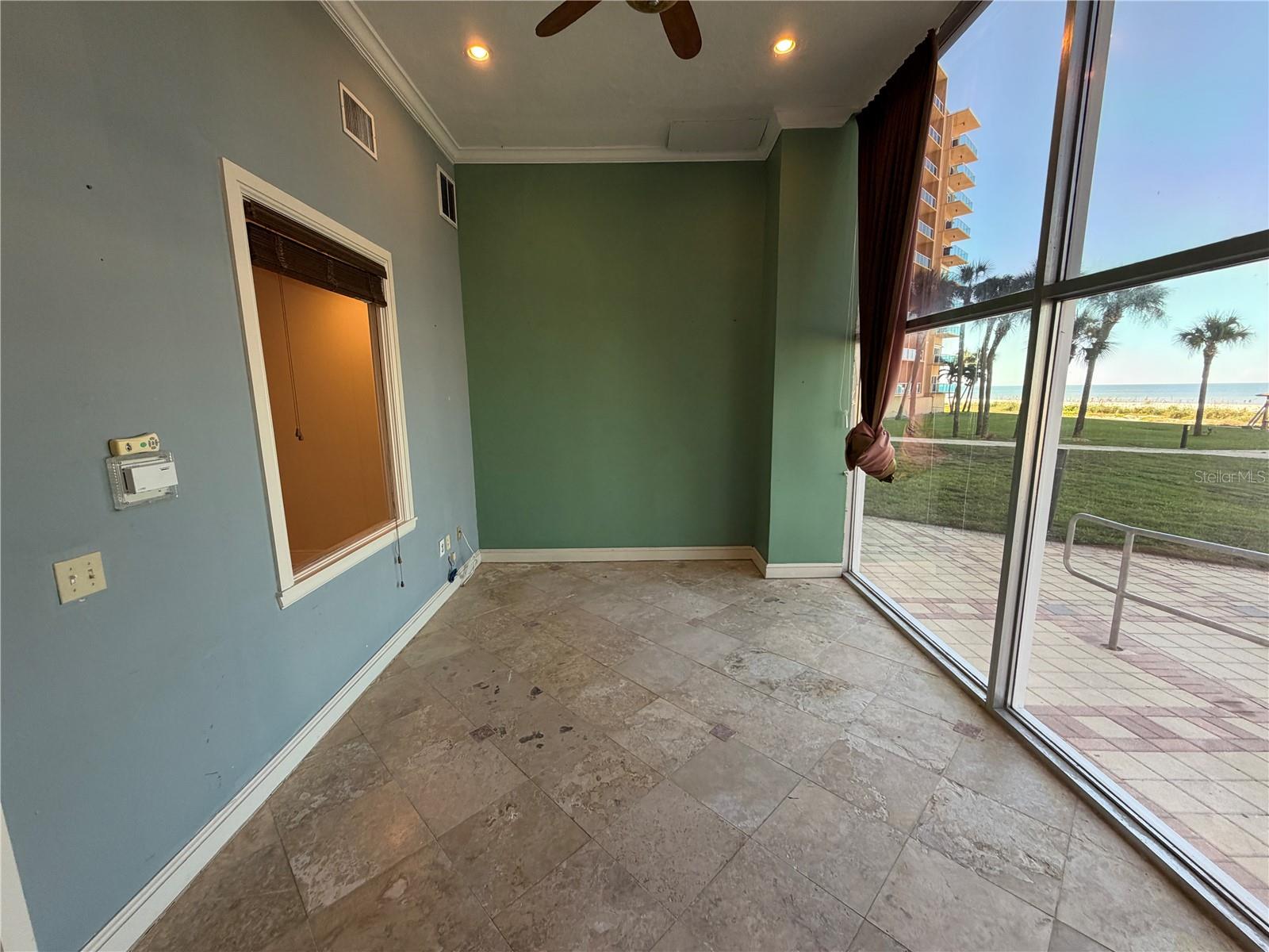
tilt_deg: -10.4
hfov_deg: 102.1
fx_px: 513
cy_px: 476
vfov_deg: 85.7
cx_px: 634
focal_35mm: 14
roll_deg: +1.0
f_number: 2.2
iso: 160
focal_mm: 2.22
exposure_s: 1/120
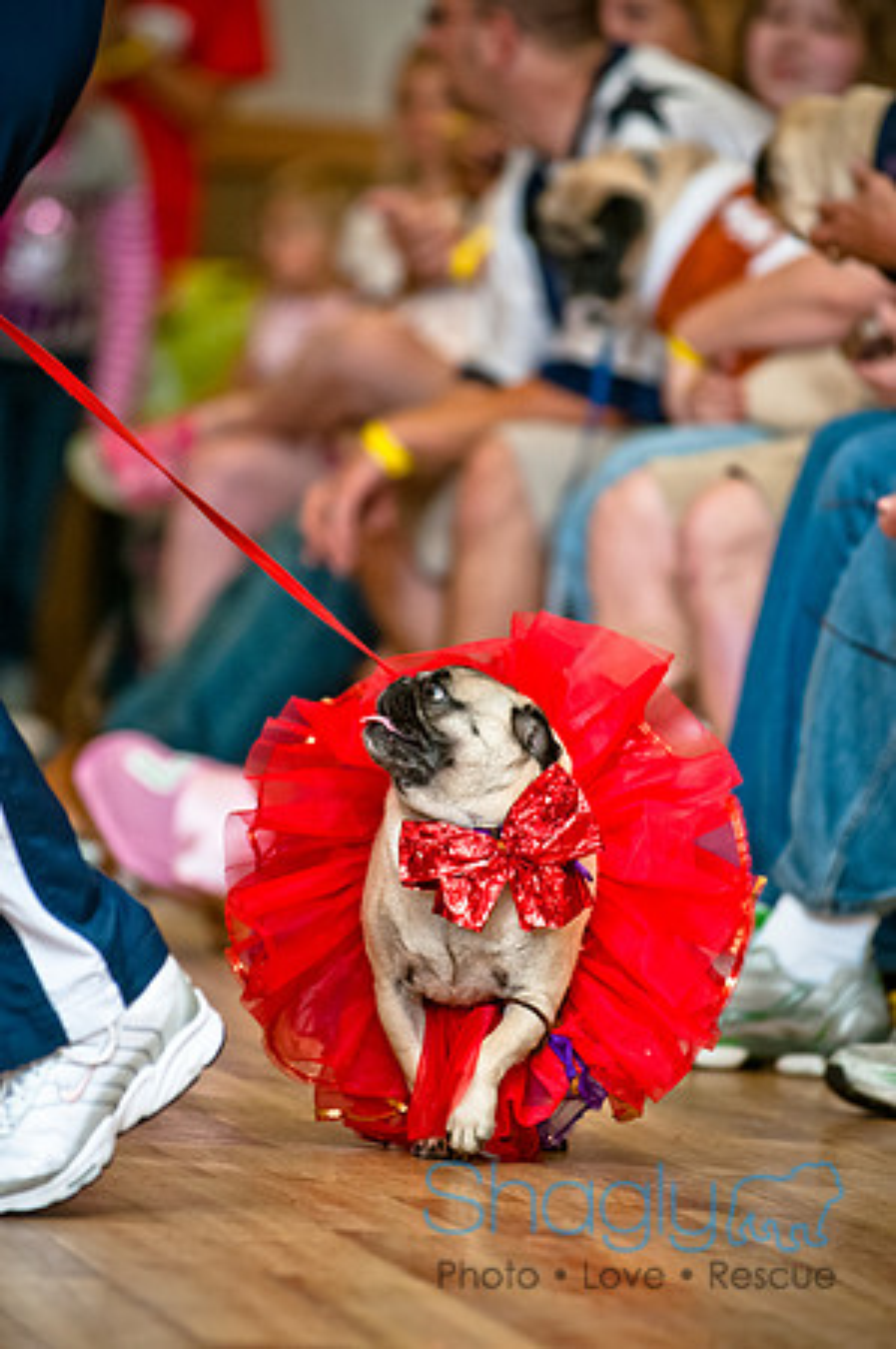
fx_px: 11225
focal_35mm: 300
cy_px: 674
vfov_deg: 6.9
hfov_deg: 4.6
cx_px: 448
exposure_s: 1/200
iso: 200
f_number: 3.5
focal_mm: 200
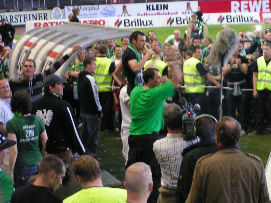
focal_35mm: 119
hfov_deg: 16.6
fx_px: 932
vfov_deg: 12.5
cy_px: 102
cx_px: 136
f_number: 3.5
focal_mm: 18.2
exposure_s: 1/15
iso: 200
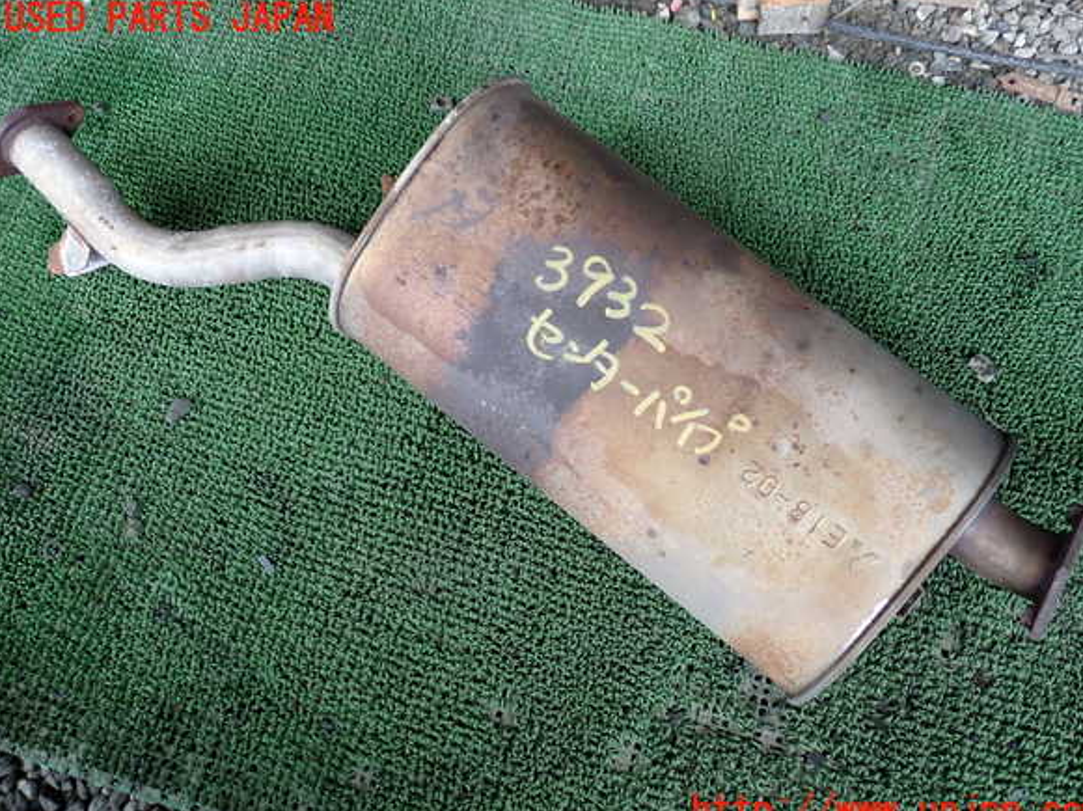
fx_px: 969
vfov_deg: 45.4
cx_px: 554
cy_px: 416
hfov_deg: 58.4
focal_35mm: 31
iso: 200
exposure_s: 1/100
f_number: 2.3
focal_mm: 5.4
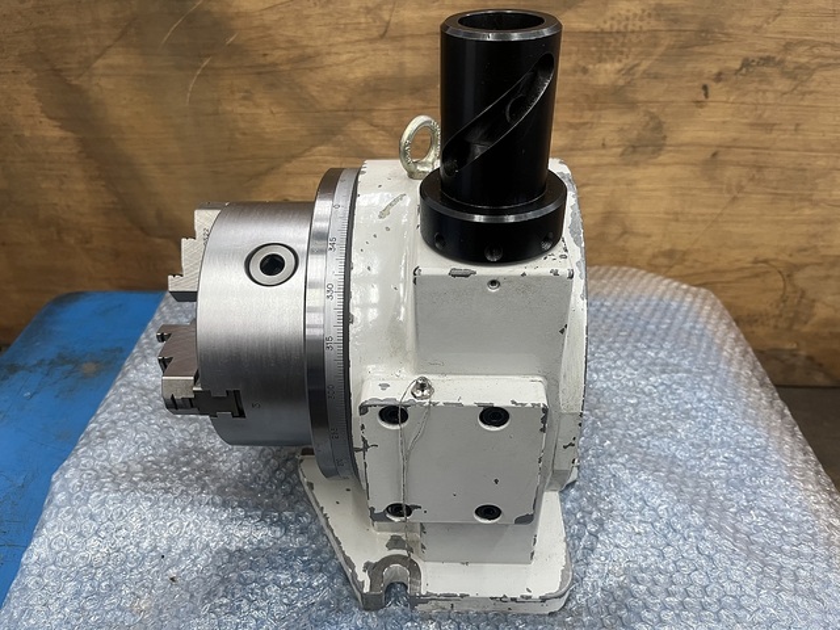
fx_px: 631
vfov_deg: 53.1
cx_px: 420
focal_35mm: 26
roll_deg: +1.6
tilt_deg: -36.0
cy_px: 315
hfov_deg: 67.3
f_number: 1.6
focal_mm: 5.1
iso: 125
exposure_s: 1/76
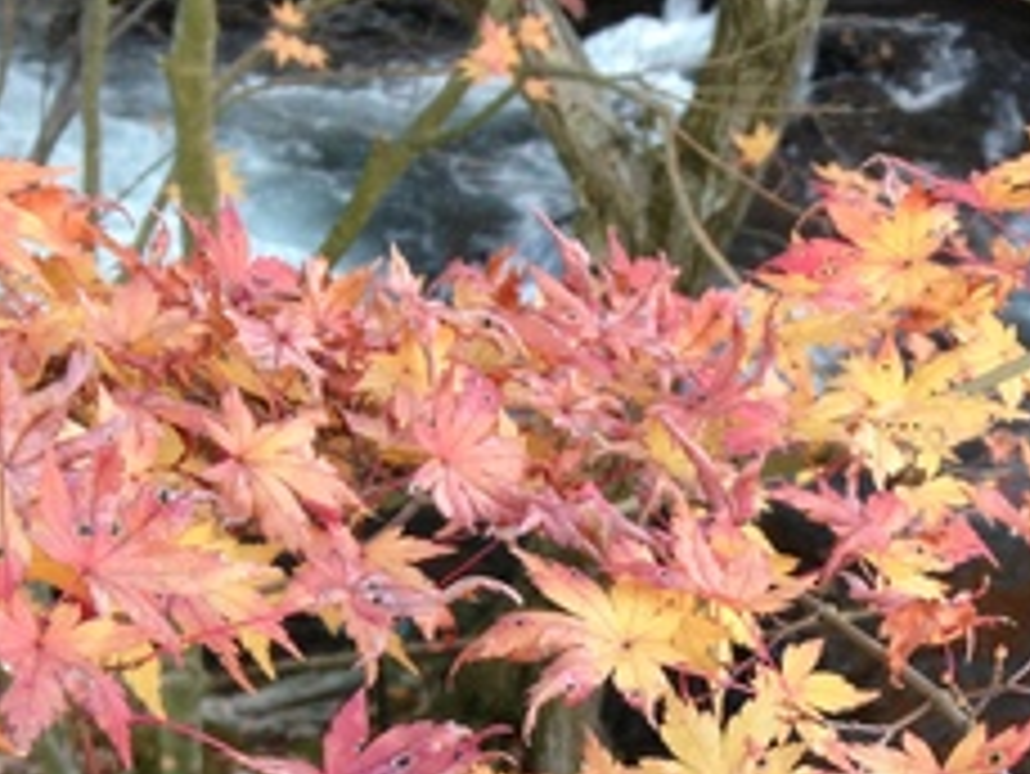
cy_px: 785
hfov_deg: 26.5
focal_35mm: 72
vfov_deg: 19.8
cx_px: 814
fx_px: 2143
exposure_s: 1/20
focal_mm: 4.13
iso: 160
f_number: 2.4
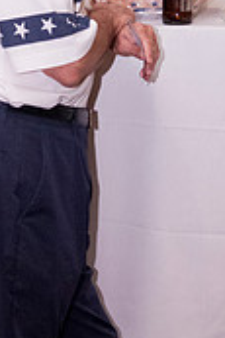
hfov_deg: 9.2
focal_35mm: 148
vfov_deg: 13.8
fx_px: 1390
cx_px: 36
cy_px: 88
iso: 1250
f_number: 4.5
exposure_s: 1/100
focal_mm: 38
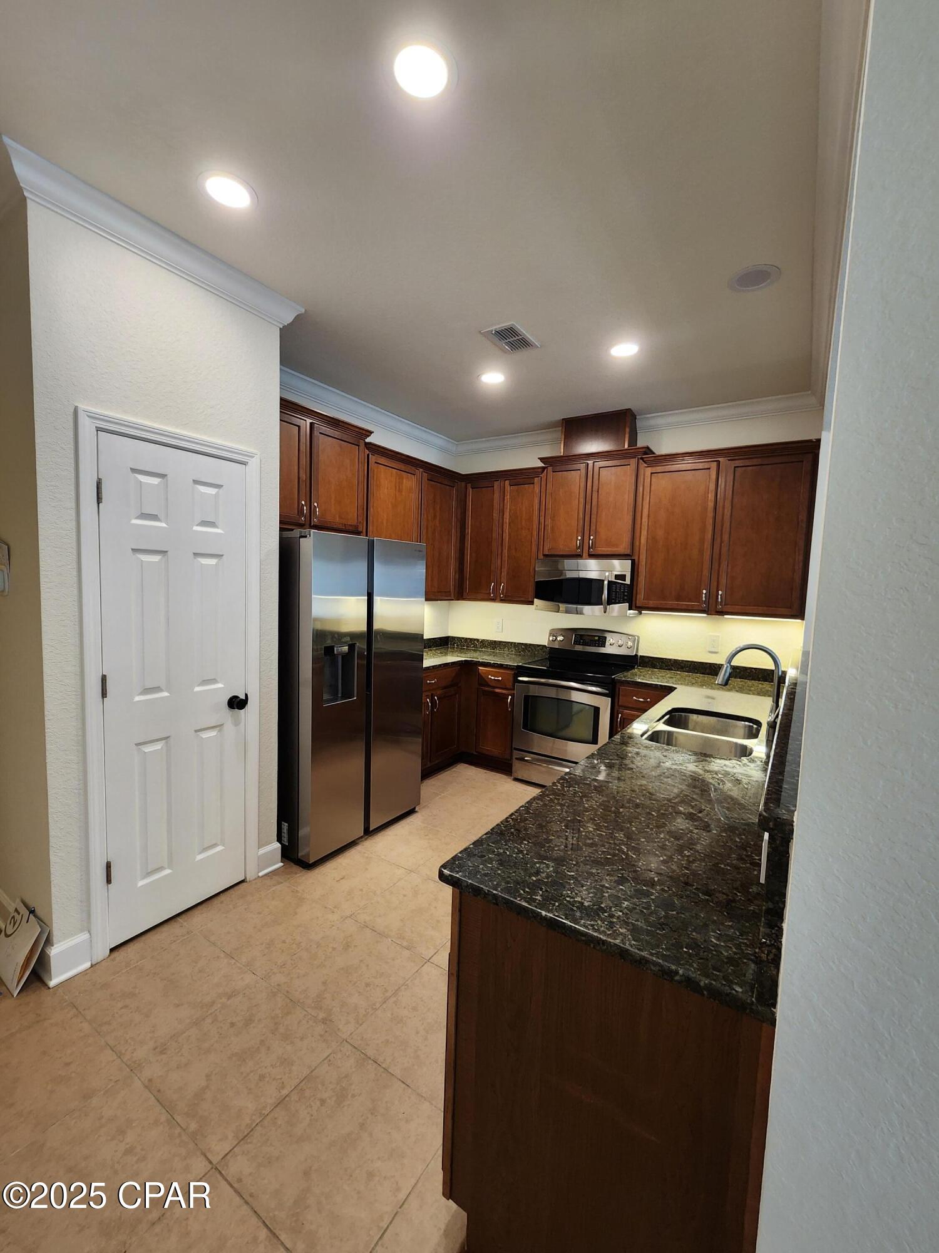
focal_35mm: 13
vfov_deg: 106.2
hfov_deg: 89.9
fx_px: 470
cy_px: 626
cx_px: 470
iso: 200
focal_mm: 2.2
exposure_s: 1/60
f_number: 2.2
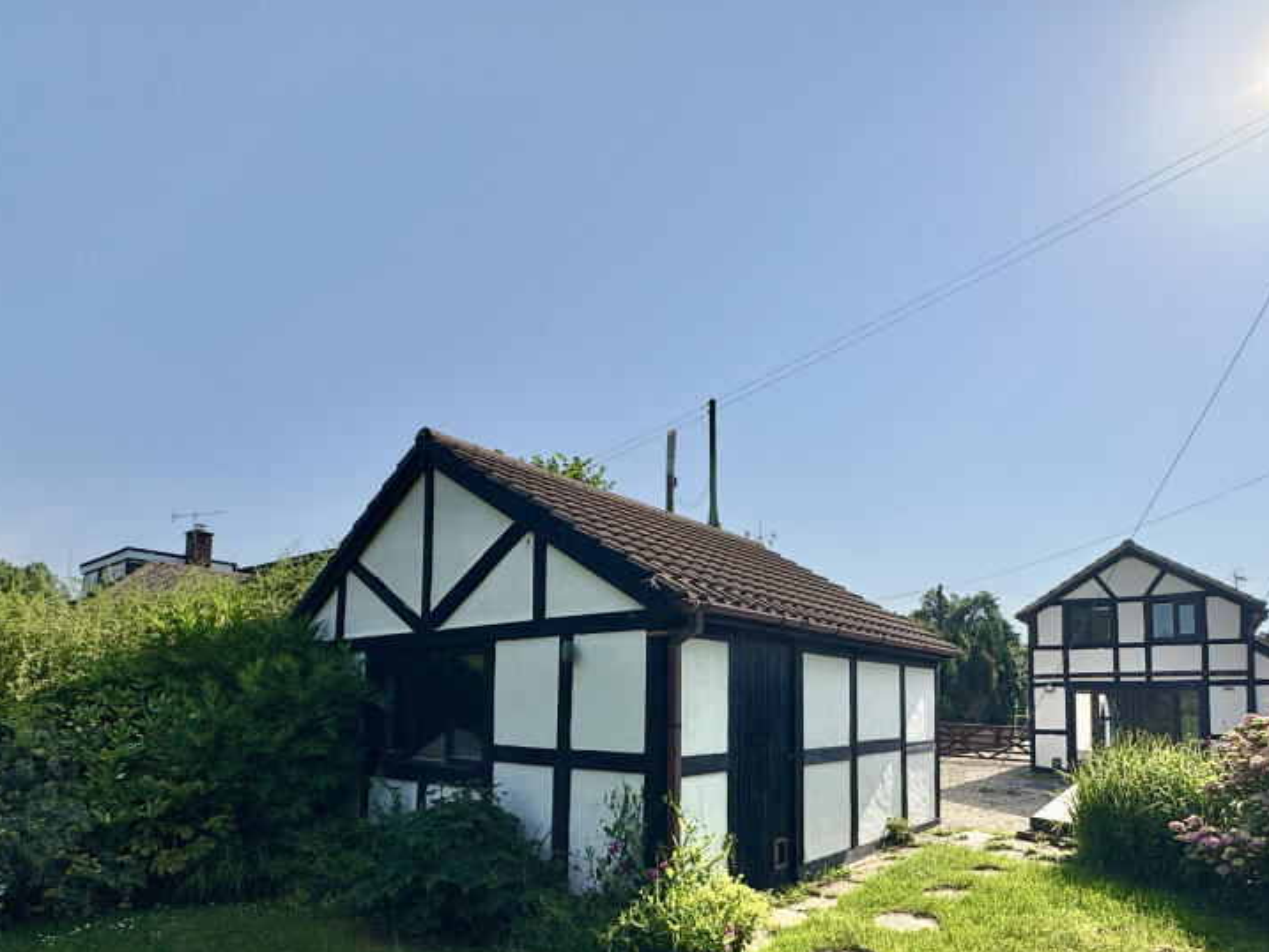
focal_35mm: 20
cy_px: 662
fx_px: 733
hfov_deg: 81.5
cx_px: 696
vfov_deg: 63.7
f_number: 2.2
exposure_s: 1/6135
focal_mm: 2.22
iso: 40
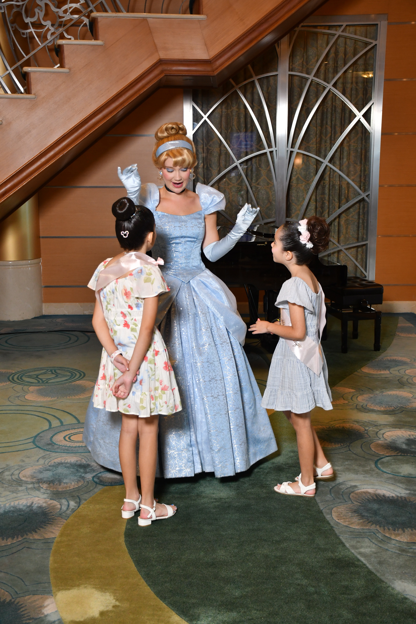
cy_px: 312
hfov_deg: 28.1
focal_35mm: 48
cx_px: 208
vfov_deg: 41.1
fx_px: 832
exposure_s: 1/60
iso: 640
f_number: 5.6
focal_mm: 32
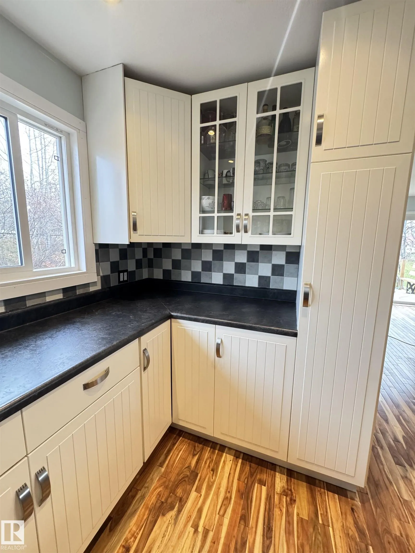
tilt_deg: -7.9
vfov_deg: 102.1
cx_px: 208
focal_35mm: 14
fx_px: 224
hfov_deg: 85.7
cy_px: 276
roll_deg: -0.5
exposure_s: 1/60
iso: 250
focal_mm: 2.22
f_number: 2.2
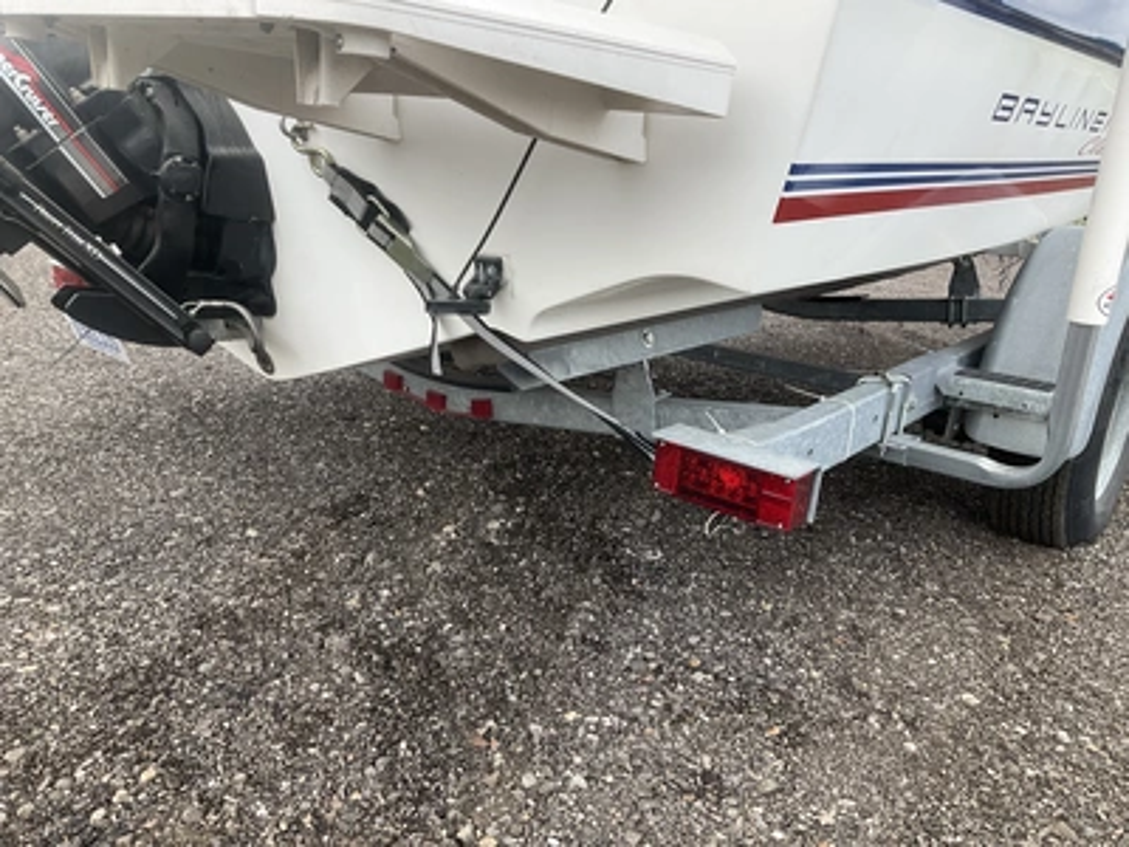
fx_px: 946
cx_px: 564
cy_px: 424
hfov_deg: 61.7
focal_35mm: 29
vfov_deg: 48.2
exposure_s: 1/495
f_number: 1.8
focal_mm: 3
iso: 25
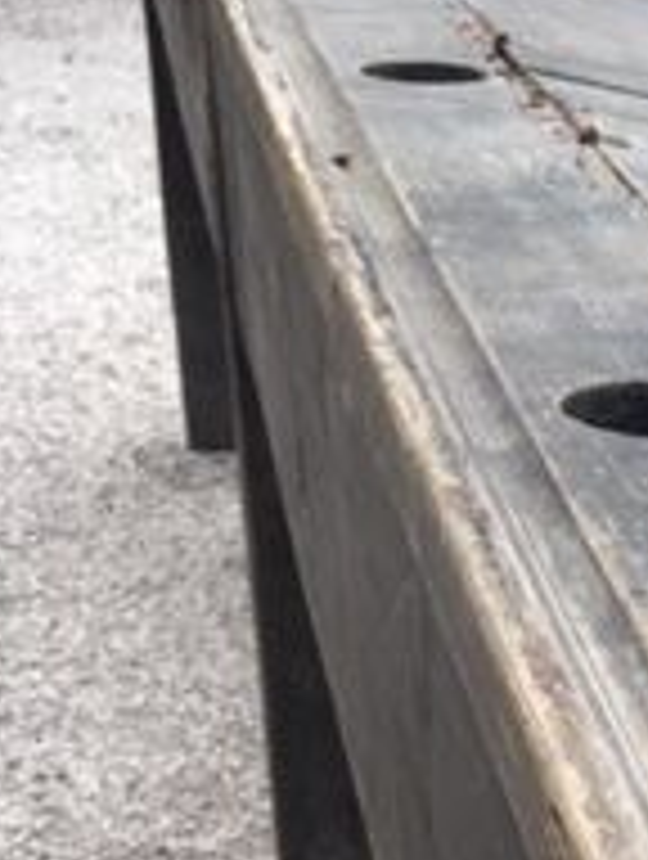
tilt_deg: -37.0
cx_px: 720
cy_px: 1409
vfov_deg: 17.5
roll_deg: -2.1
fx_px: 2413
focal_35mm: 97
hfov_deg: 14.9
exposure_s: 1/270
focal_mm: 4.15
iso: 25
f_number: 2.2
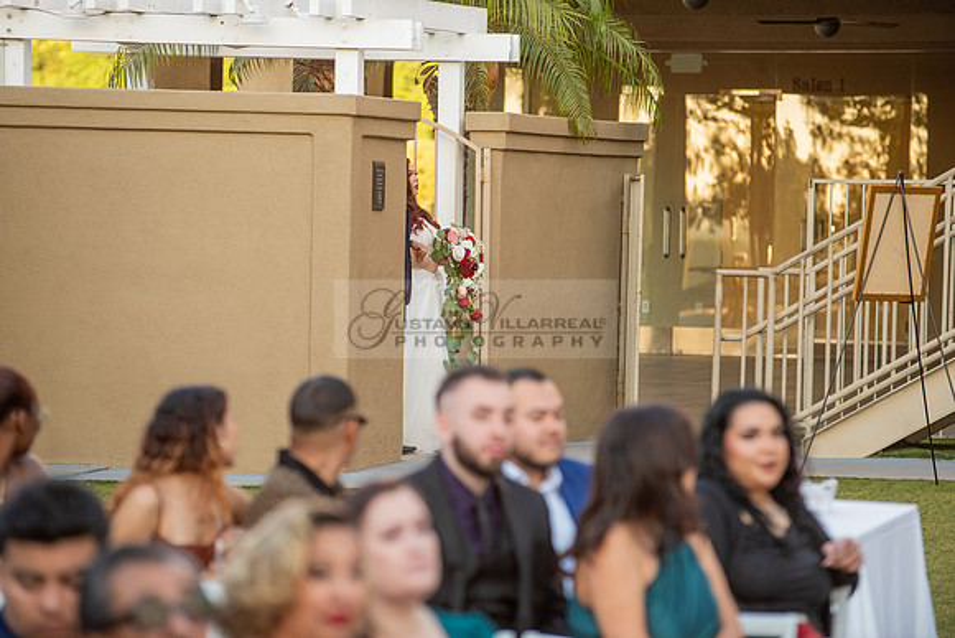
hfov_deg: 10.3
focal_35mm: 200
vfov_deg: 6.9
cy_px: 319
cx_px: 478
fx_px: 5307
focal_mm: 200
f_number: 4
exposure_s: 1/320
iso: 800
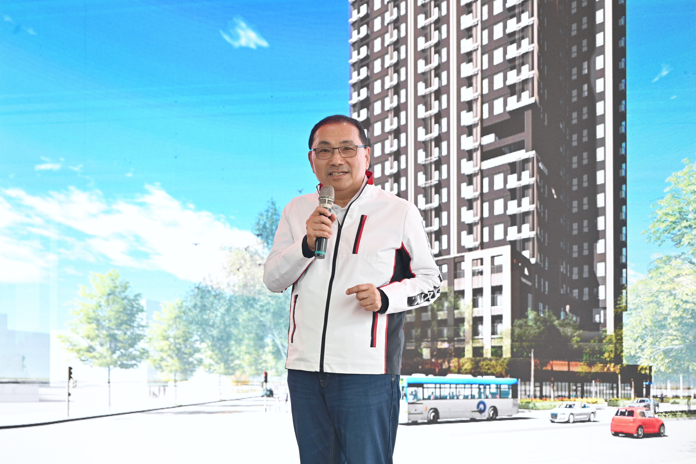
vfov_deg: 11.4
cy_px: 232
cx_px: 348
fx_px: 2320
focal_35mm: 120
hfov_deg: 17.1
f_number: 4
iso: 450
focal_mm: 120
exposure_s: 1/125
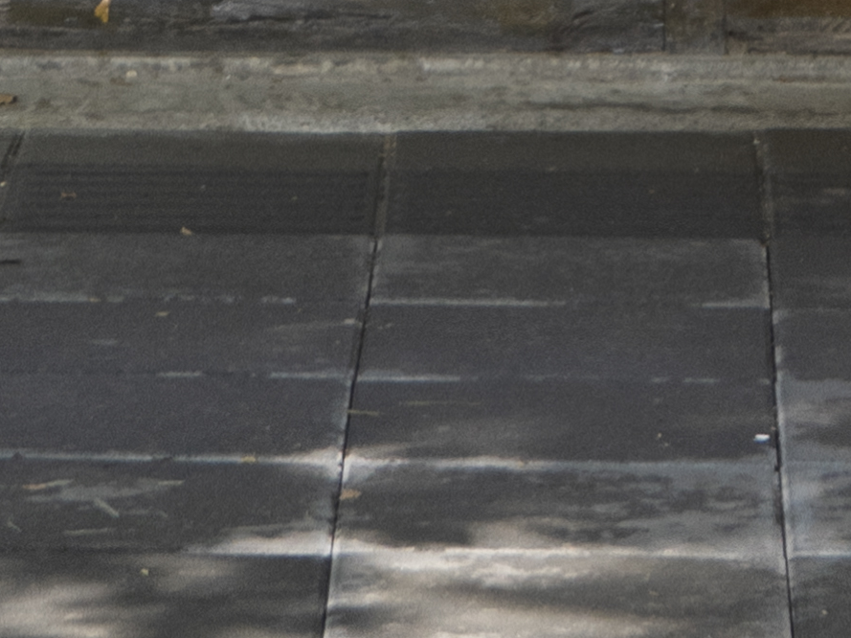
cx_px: 173
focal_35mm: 435
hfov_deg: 4.6
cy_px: -1828
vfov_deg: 3.3
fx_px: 10690
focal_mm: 67
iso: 400
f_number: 5.6
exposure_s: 1/80
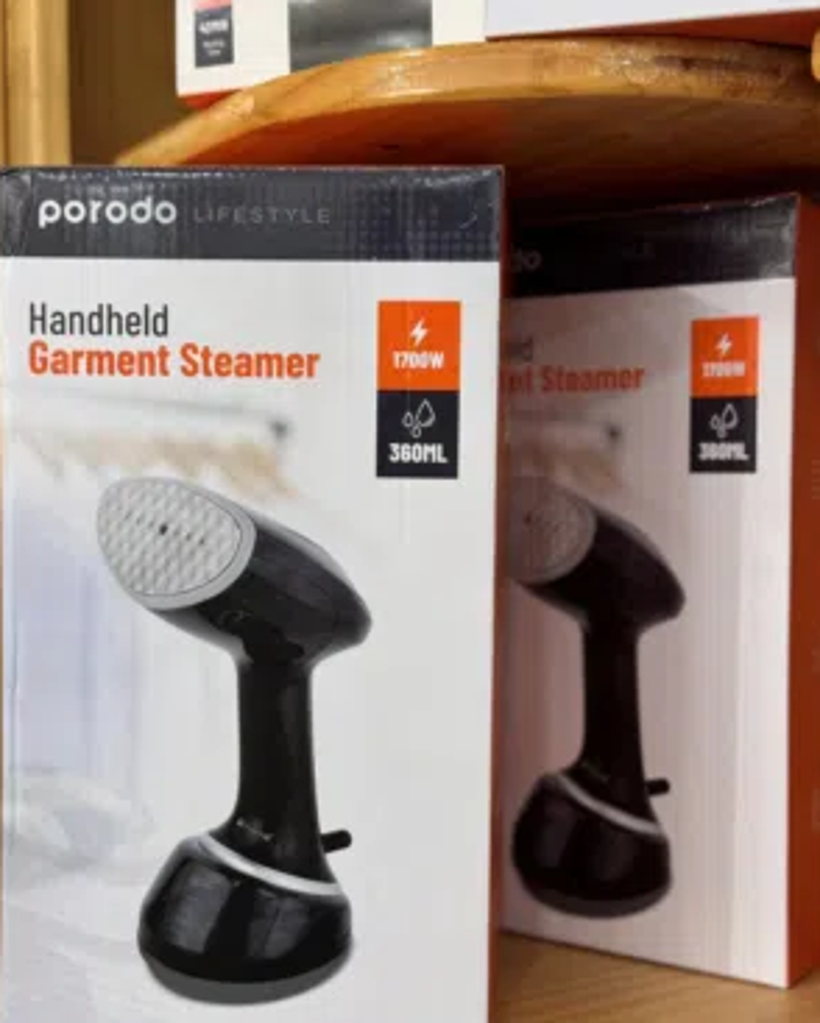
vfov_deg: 36.6
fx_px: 1546
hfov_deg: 29.7
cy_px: 555
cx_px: 404
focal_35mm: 51
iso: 64
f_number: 1.78
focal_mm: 6.76
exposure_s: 1/50
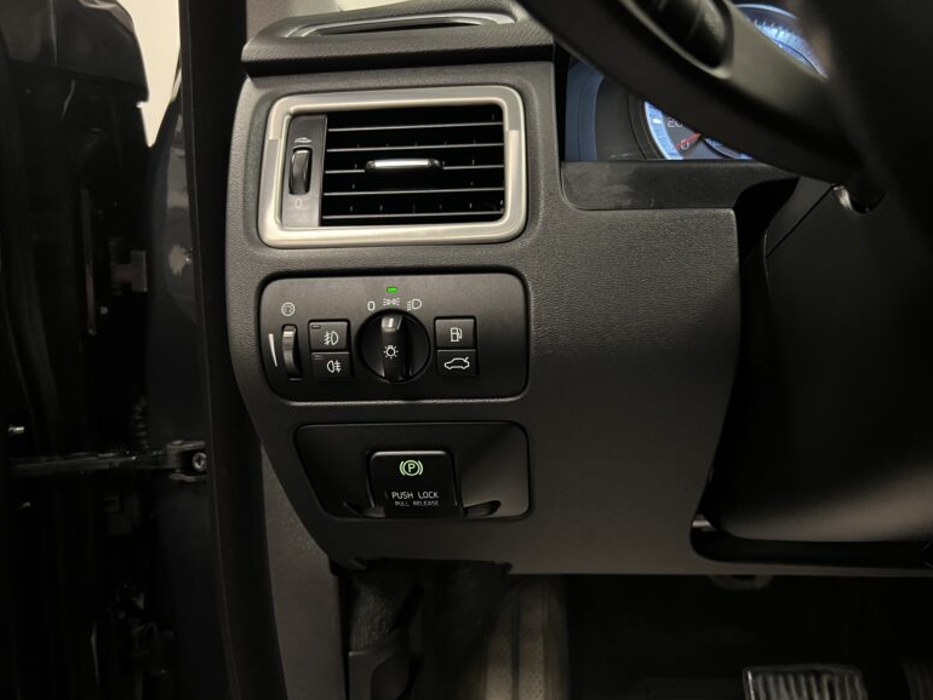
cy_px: 340
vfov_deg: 51.4
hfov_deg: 65.3
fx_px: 728
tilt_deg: -8.0
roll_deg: +0.3
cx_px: 482
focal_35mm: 27
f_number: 1.5
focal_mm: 5.7
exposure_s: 1/50
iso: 500
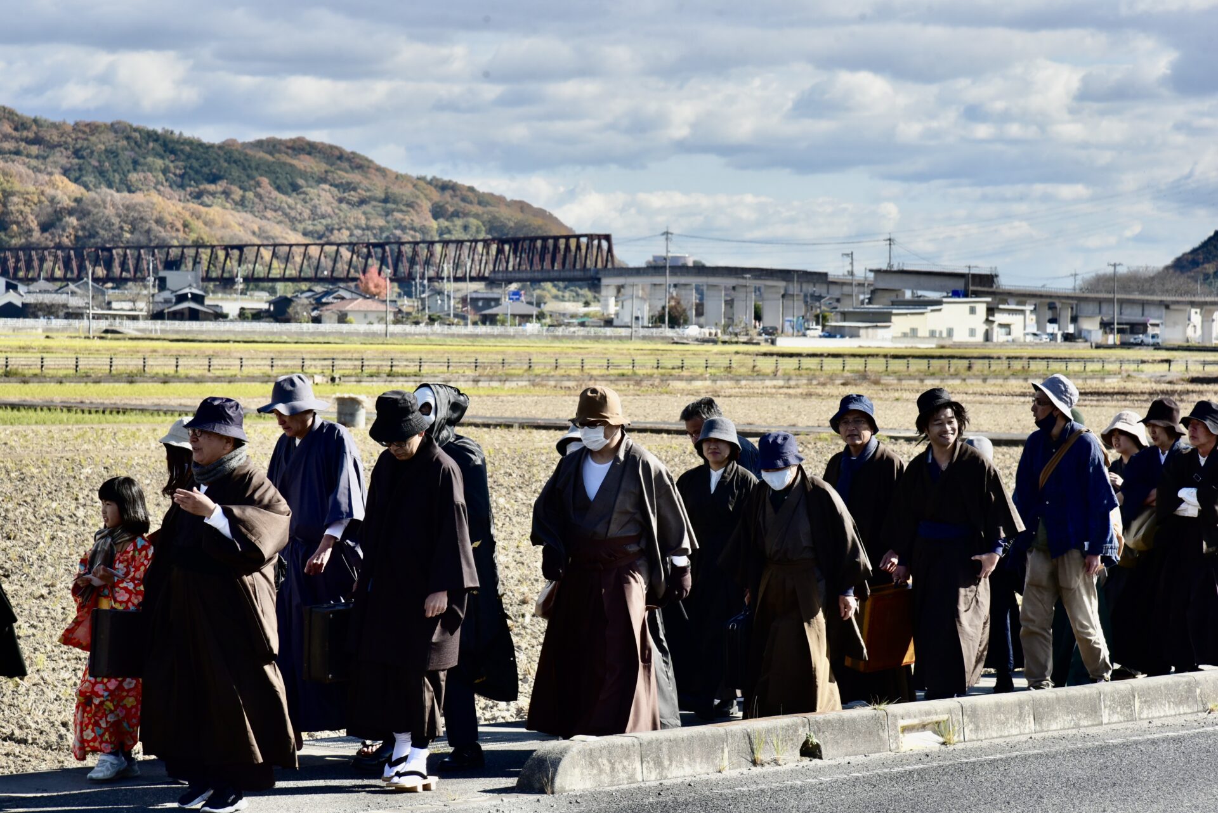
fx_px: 4062
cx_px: 609
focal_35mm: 120
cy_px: 406
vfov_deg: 11.4
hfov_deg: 17.1
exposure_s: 1/1000
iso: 1100
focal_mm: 120
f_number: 13
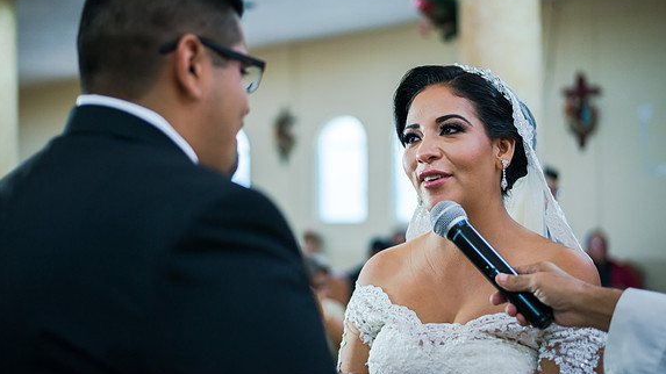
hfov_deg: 39.2
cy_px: 175
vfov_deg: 22.6
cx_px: 335
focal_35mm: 53
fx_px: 936
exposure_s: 1/320
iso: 1000
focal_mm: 50
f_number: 1.8
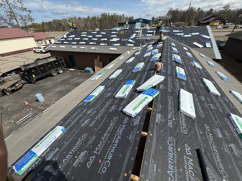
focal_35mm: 14
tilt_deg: -34.5
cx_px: 121
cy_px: 90
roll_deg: +2.5
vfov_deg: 85.7
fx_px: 98
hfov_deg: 102.1
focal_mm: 2.22
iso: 50
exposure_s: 1/2506
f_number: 2.2
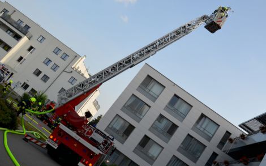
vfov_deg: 33.5
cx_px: 170
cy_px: 86
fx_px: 275
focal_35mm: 38
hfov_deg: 50.9
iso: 140
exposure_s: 1/250
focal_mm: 18
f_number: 8
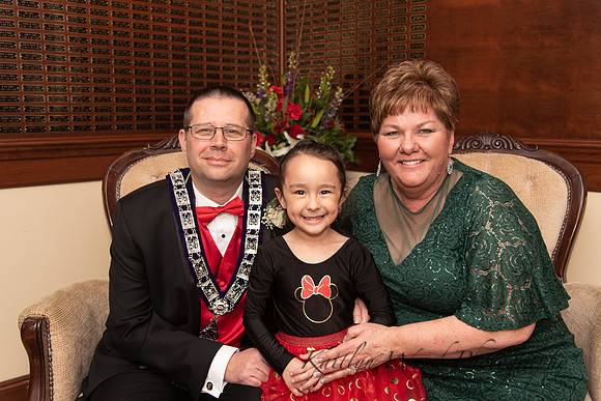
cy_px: 200
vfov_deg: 35.1
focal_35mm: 38
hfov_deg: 50.7
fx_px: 635
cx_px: 300
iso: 800
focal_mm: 38
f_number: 4
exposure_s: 1/200
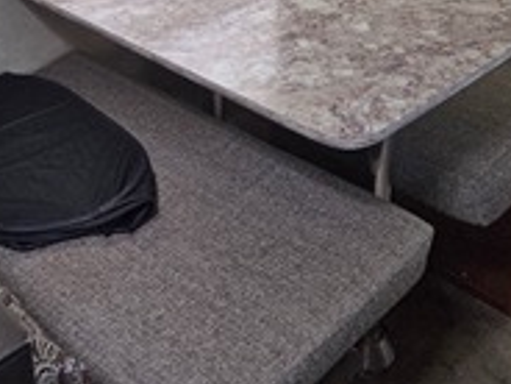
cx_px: 158
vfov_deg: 27.7
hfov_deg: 37.6
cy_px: 14
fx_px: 738
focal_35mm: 50
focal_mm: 5.4
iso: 250
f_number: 1.8
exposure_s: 1/120
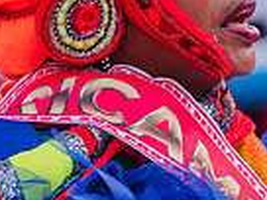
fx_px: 9495
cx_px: 39
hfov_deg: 1.6
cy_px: 29
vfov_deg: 1.2
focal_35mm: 1231
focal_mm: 300
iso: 640
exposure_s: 1/1600
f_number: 5.6
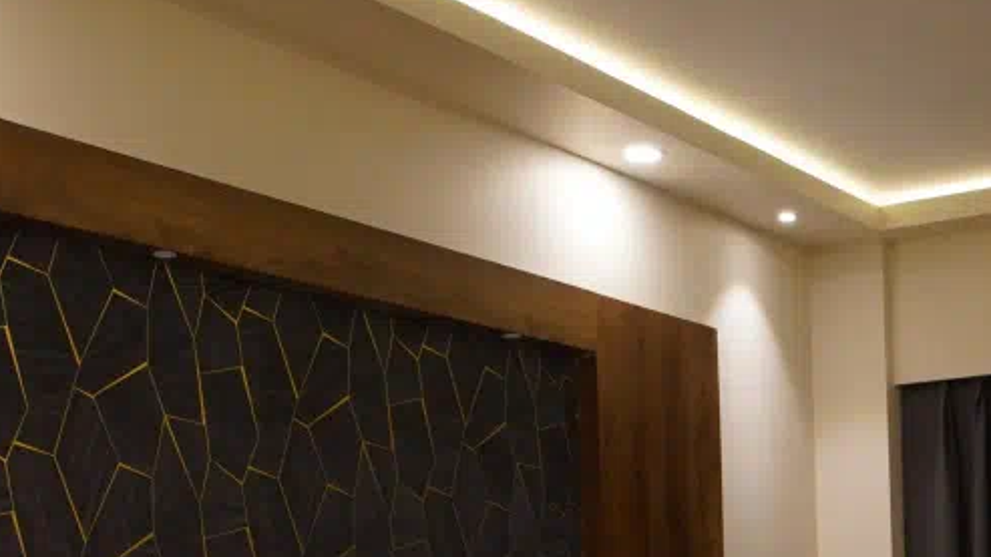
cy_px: 704
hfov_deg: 32.8
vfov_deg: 18.2
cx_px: 810
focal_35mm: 62
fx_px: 1629
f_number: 3.5
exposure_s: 1/125
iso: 1600
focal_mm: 18
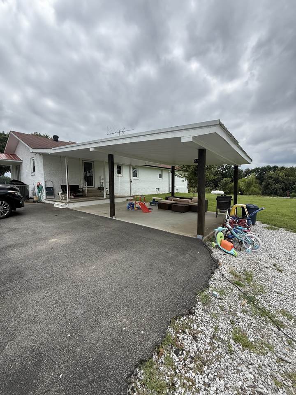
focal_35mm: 14
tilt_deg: -5.5
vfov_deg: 102.1
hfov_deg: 85.7
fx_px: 160
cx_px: 148
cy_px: 198
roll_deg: -0.9
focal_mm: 2.22
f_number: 2.2
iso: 64
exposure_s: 1/1795
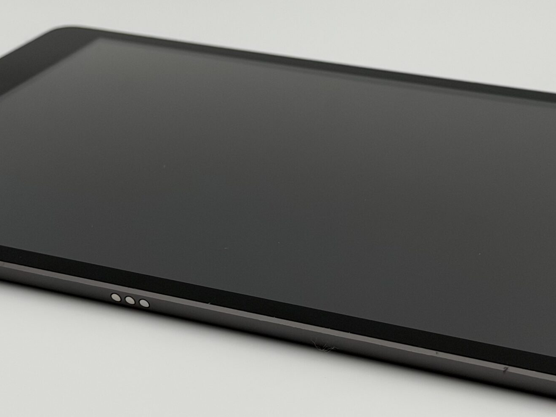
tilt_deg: -23.4
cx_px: 260
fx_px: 1494
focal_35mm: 93
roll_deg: +0.9
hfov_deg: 21.1
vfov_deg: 15.9
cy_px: 195
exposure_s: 1/802
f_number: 1.78
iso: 64
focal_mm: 6.76
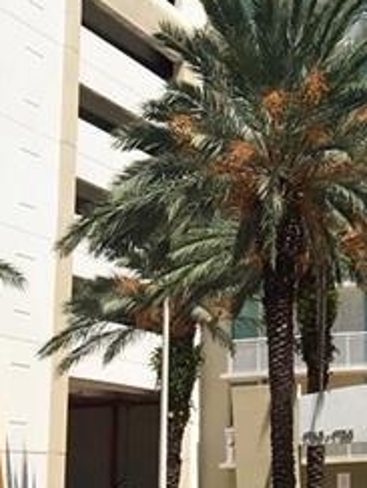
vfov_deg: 12.9
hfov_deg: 10.2
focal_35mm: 143
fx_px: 2016
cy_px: -297
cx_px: 483
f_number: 2.2
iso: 25
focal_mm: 4.15
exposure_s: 1/2564
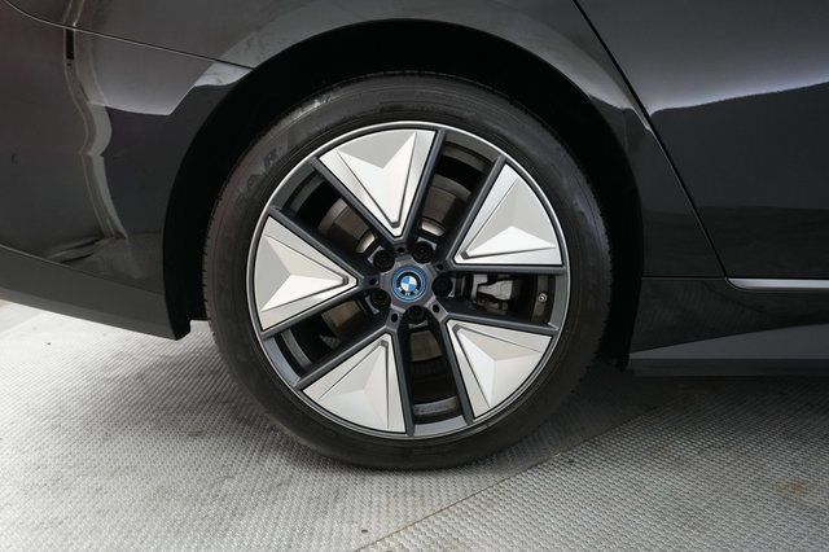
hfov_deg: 71.5
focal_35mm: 25
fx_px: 575
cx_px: 414
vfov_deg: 51.2
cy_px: 276
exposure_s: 1/160
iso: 4000
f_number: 2.8
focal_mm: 25
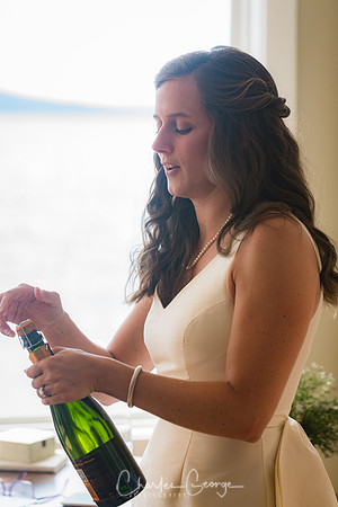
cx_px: 169
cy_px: 254
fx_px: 2007
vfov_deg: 14.4
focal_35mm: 142
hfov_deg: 9.6
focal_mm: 95
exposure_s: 1/800
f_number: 3.2
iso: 640
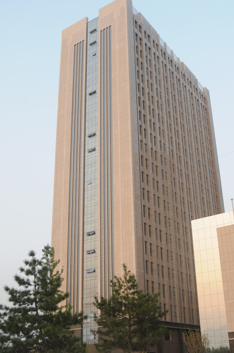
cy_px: 187
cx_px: 133
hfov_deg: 31.7
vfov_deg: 46.4
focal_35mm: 42
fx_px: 411
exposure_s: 1/100
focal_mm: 22
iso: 200
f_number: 5
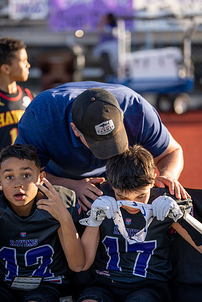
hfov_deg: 12.0
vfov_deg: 17.9
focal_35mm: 114
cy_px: 148
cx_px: 102
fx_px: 959
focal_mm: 109
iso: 100
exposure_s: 1/640
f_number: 2.8
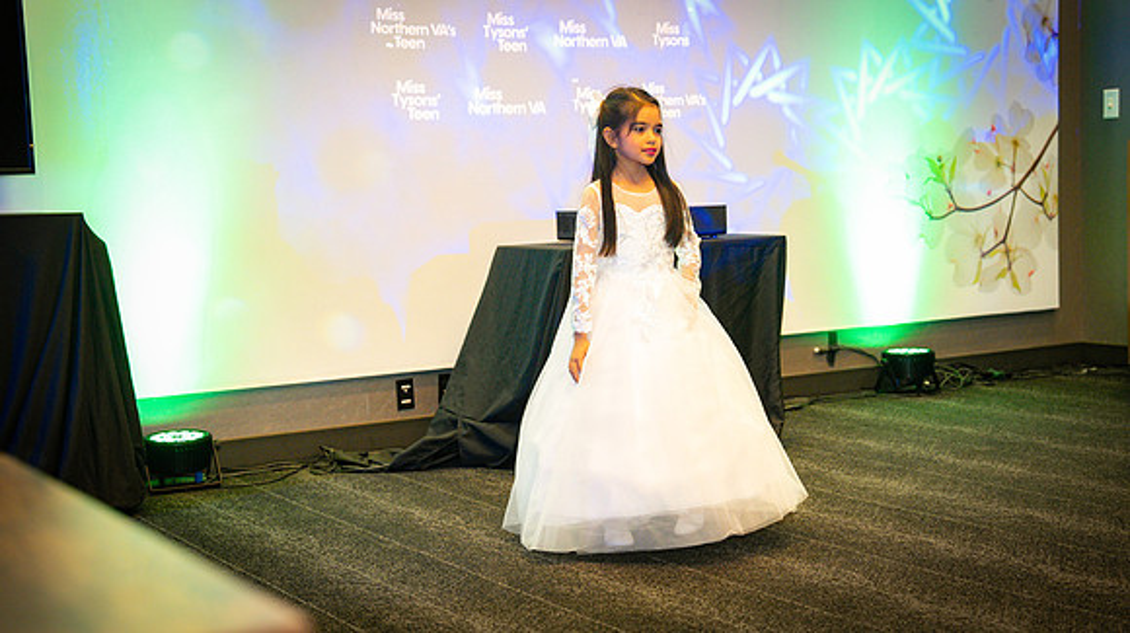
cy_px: 316
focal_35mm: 58
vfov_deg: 20.8
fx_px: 1725
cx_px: 565
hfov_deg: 36.3
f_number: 2.8
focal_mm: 55
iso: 3200
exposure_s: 1/125
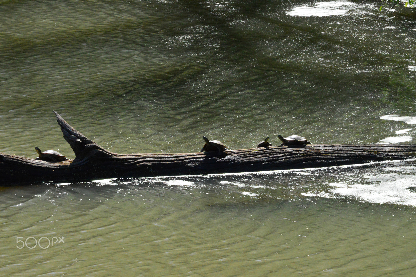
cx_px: 208
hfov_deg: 6.9
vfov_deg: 4.6
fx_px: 3464
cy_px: 138
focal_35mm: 300
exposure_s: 1/500
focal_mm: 200
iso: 3200
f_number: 25
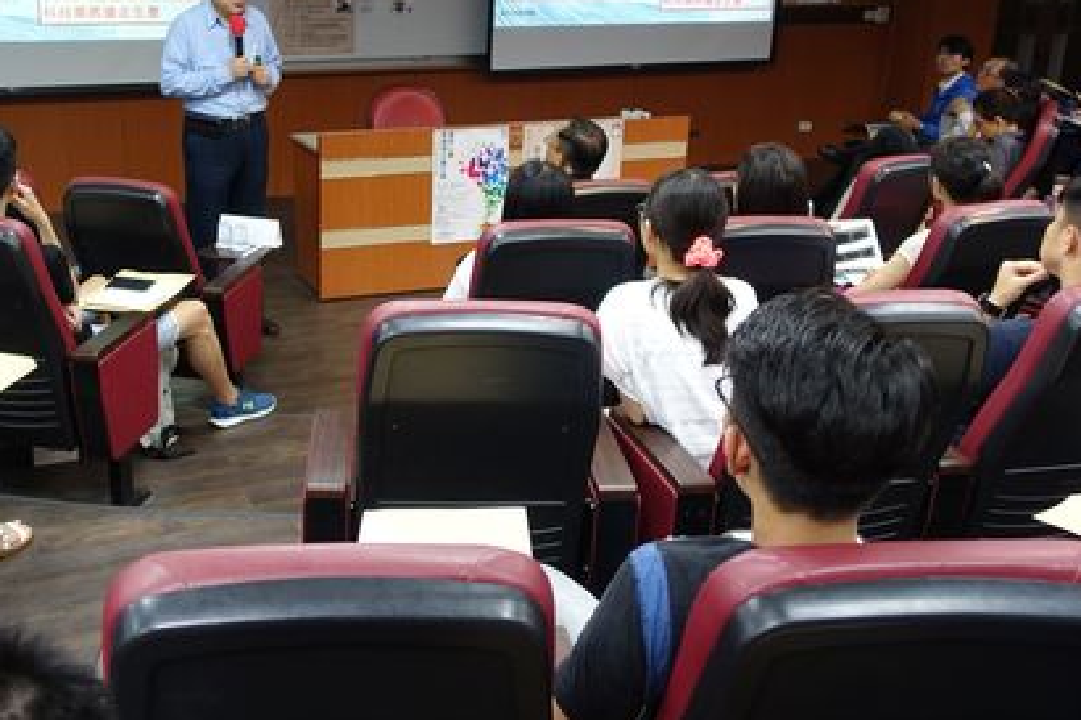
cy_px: 334
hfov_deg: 47.0
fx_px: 1231
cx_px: 409
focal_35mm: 41
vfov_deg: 32.6
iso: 200
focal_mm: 8.8
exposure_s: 1/30
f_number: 1.8
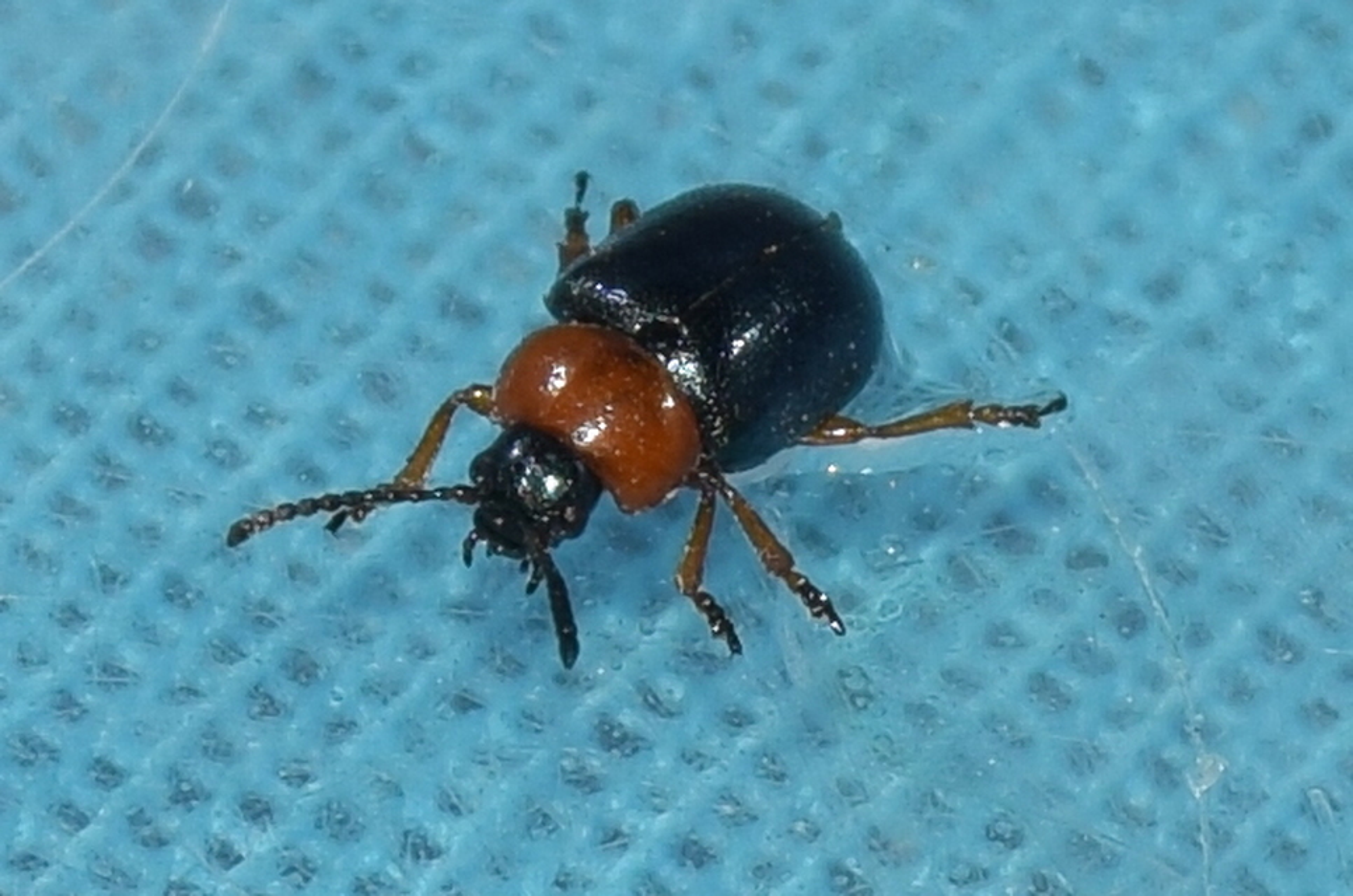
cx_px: 676
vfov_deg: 6.5
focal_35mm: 210
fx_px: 7877
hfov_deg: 9.8
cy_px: 448
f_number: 13
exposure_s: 1/160
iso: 100
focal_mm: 140
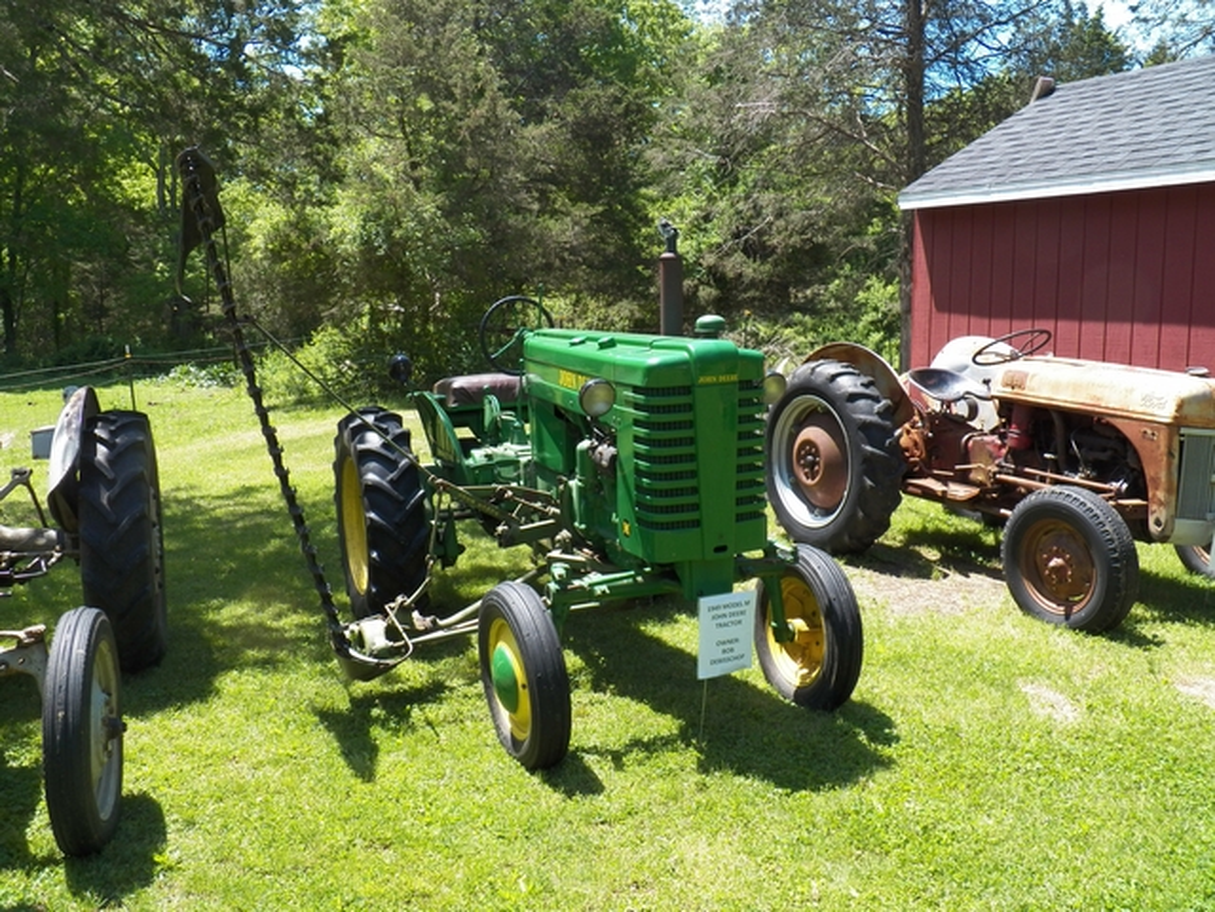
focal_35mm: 31
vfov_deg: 45.4
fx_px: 1088
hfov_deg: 58.4
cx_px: 608
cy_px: 456
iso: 125
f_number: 4
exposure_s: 1/400
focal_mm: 5.5
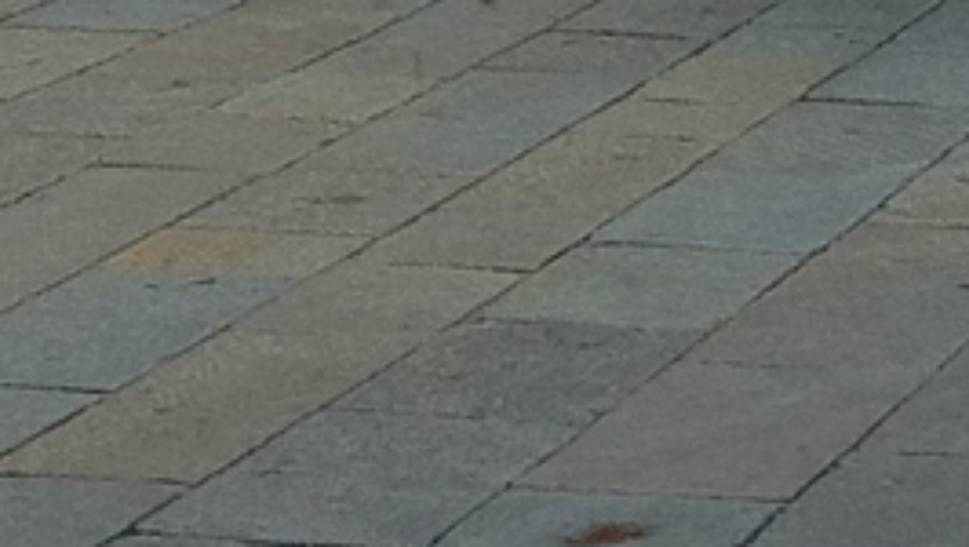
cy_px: -1065
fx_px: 5887
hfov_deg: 8.9
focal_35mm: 229
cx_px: 1945
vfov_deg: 5.1
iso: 80
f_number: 2.4
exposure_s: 1/60
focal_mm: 4.28
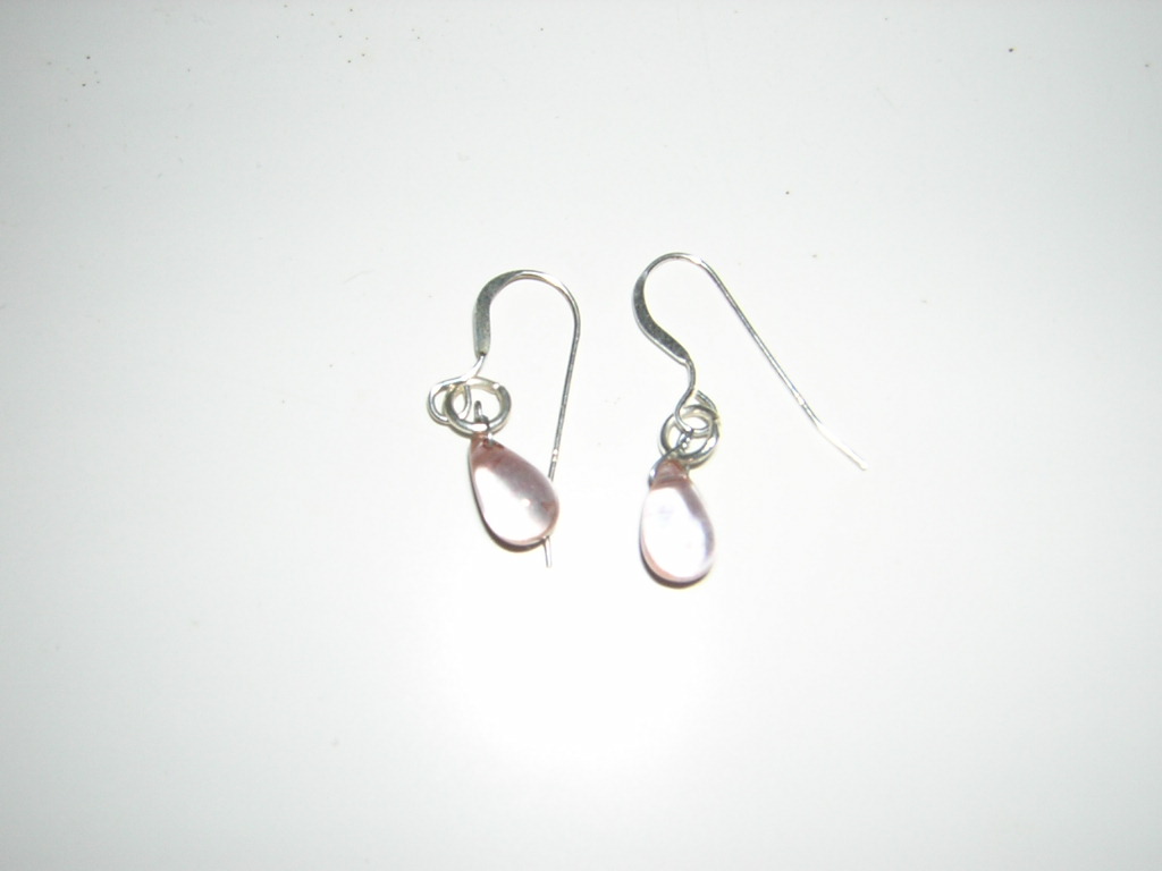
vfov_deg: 39.7
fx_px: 1208
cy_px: 436
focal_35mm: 36
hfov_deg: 51.4
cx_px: 581
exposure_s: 1/60.1
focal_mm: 4.7
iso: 100
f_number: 5.2
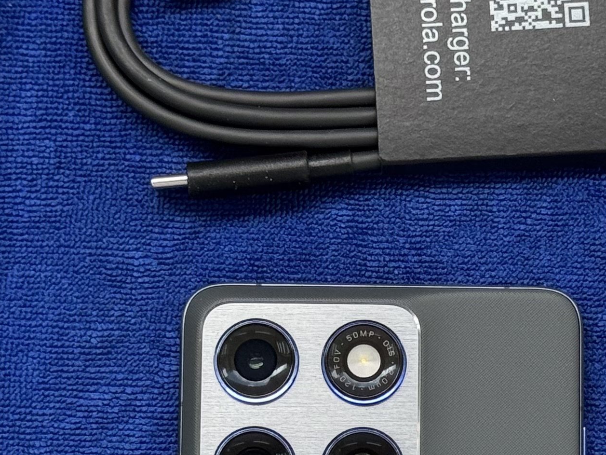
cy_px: 371
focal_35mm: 154
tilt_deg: -83.3
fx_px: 2696
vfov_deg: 9.6
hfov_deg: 12.8
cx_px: 373
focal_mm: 6.76
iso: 64
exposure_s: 1/364
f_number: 1.78
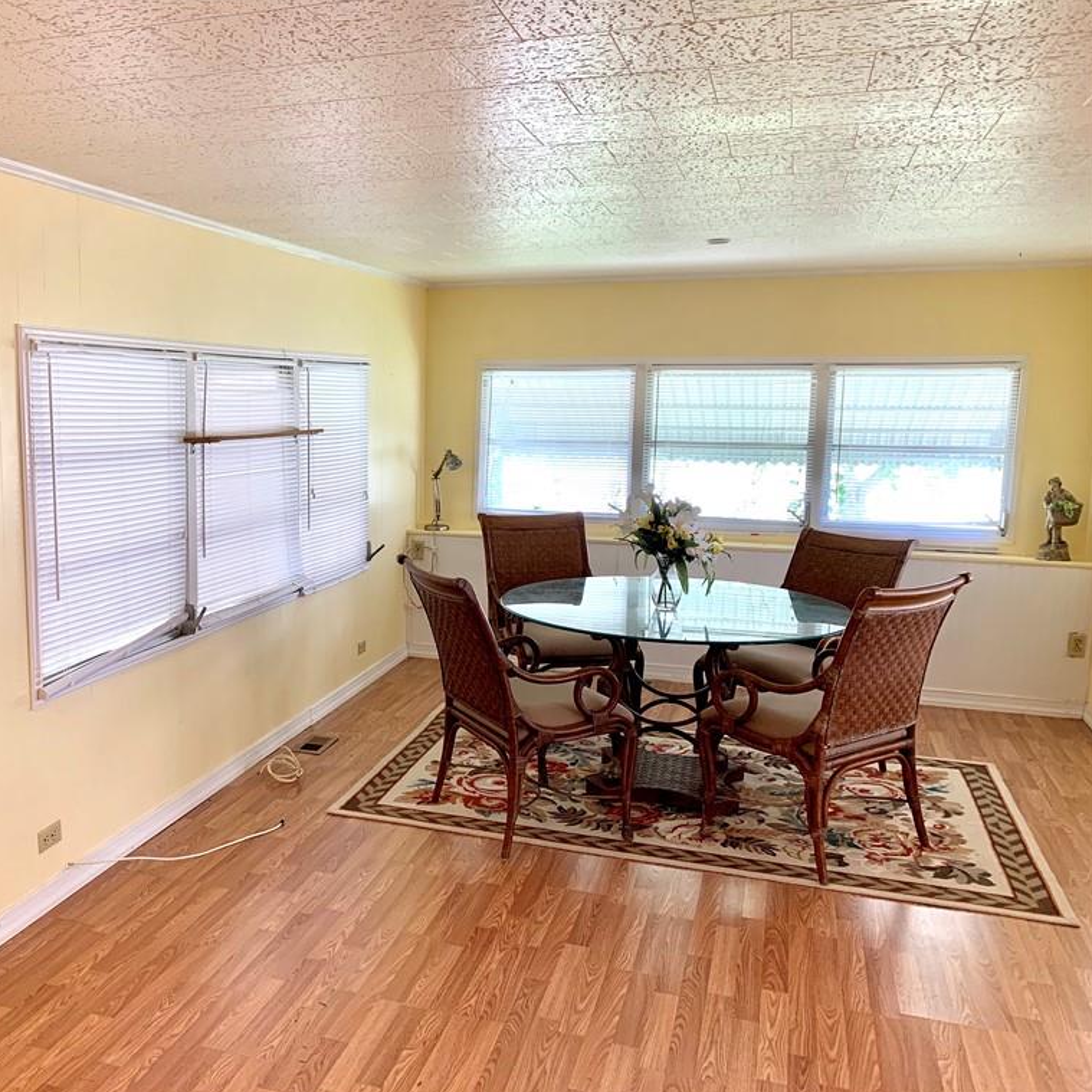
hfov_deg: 51.5
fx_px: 1106
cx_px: 360
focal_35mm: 31
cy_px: 548
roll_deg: -0.9
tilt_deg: -6.7
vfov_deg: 52.5
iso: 80
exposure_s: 1/60
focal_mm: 4.25
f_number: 1.8
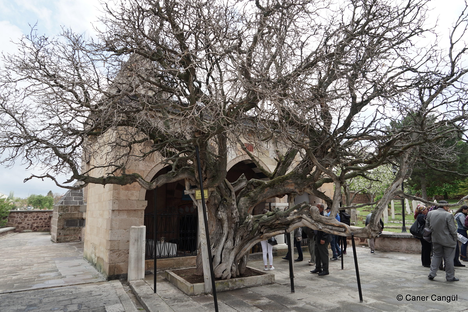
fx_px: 312
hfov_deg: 73.7
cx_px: 234
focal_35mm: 24
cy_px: 156
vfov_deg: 53.1
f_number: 6.3
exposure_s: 1/160
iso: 100
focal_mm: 24
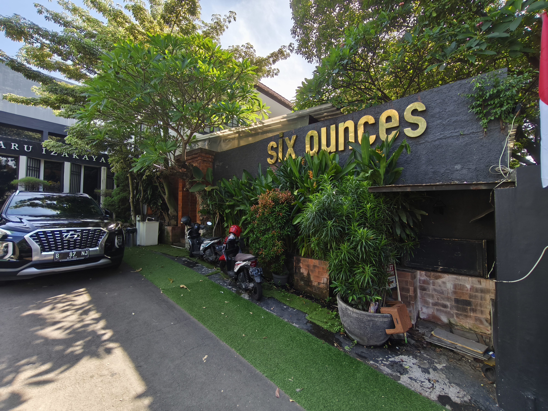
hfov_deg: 98.2
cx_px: 274
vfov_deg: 81.7
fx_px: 237
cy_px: 206
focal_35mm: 15
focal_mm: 1.91
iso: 64
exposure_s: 1/100
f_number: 2.2
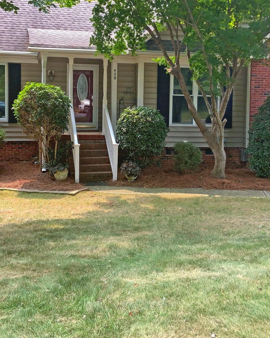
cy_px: 130
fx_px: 499
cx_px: 142
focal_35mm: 50
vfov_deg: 37.1
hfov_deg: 30.3
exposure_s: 1/120
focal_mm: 3
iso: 20
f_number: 1.8
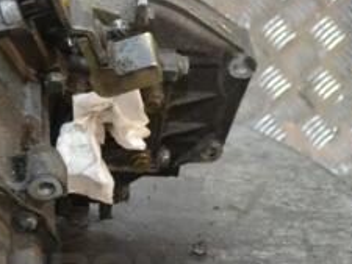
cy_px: 69
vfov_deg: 12.0
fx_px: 1251
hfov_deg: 15.5
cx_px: -56
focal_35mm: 123
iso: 2800
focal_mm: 32
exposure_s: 1/30
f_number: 4.8
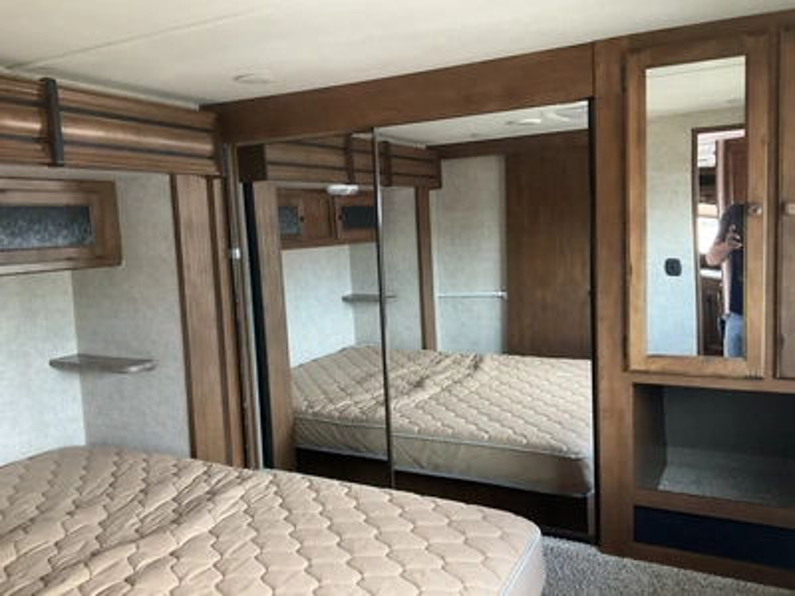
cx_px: 398
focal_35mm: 29
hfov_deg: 61.7
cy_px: 298
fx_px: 666
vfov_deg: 48.2
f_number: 1.8
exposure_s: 1/60
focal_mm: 3
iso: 250
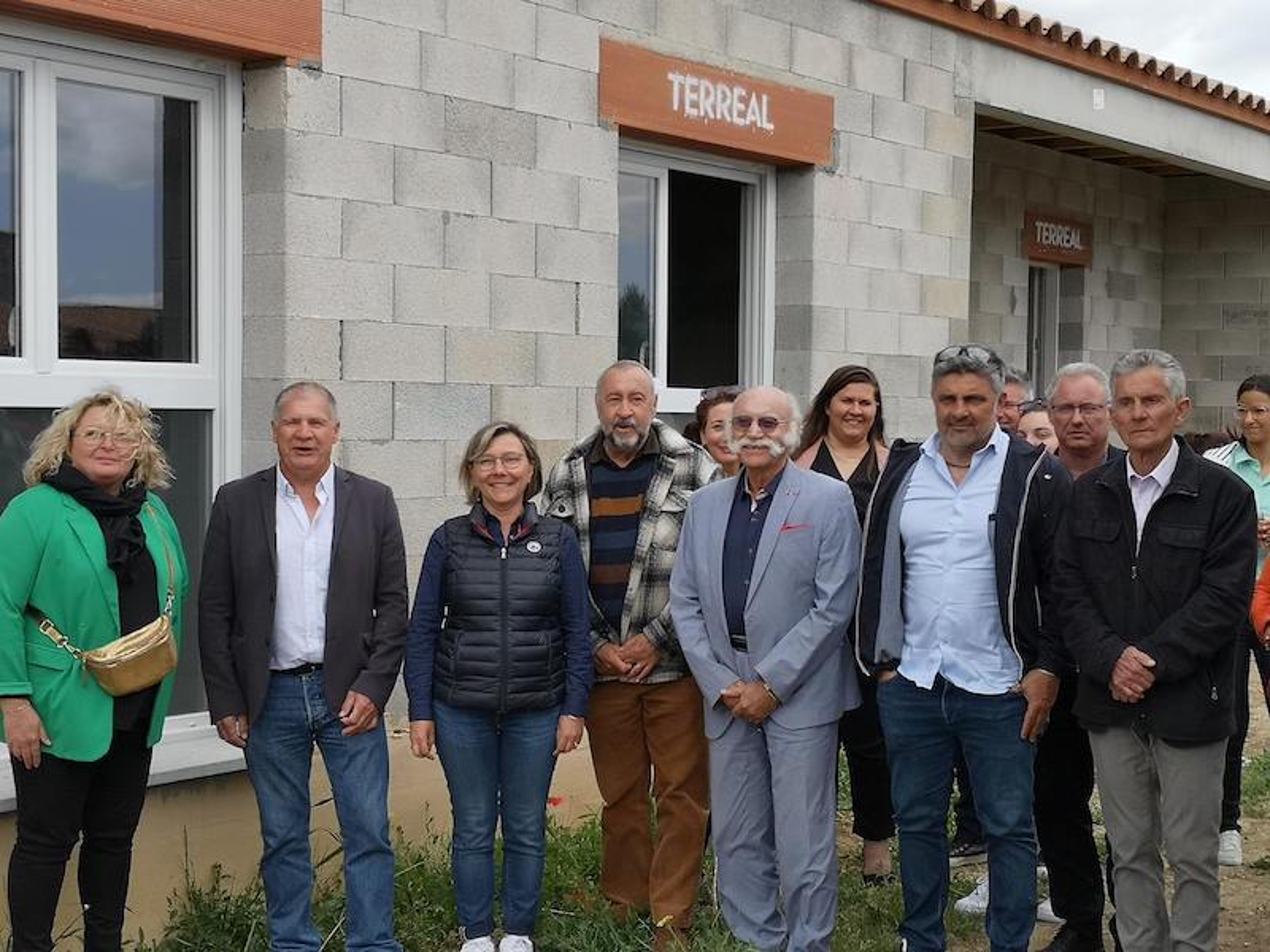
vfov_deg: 27.0
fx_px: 1981
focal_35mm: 54
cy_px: 476
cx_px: 635
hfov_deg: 35.5
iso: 50
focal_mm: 3.95
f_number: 1.8
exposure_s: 1/1560
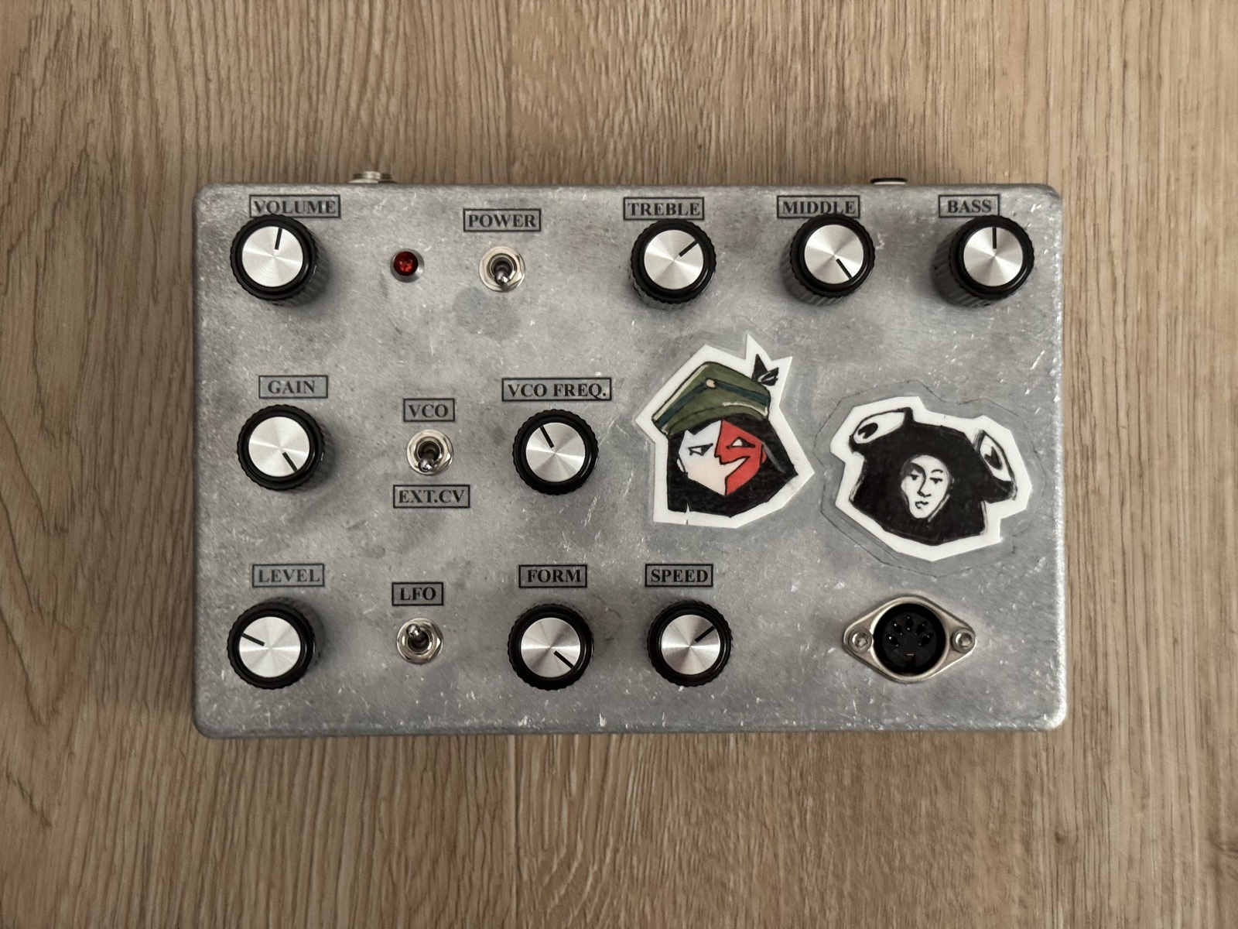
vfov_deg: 30.3
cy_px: 464
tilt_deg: -87.1
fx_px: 1717
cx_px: 619
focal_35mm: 48
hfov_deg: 39.7
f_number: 1.78
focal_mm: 6.76
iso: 500
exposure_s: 1/40
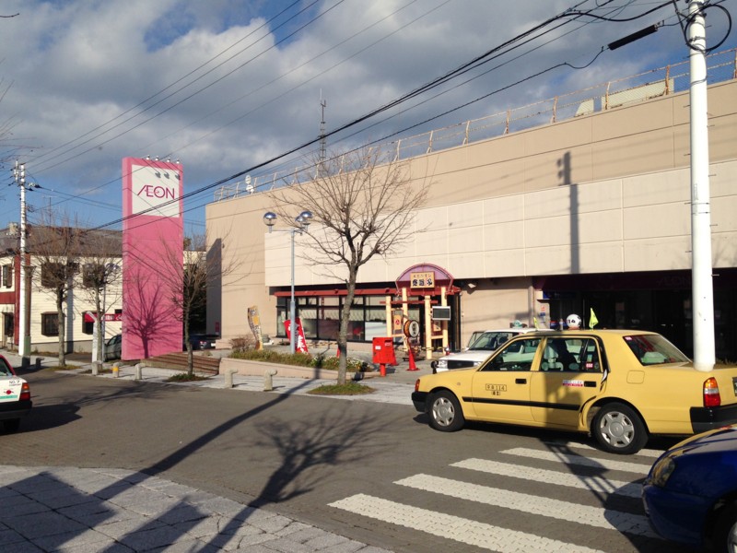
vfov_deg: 42.9
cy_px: 276
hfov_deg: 55.4
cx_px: 368
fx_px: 703
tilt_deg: -1.4
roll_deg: +0.8
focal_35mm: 33
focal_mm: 4.12
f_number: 2.4
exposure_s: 1/2857
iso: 50
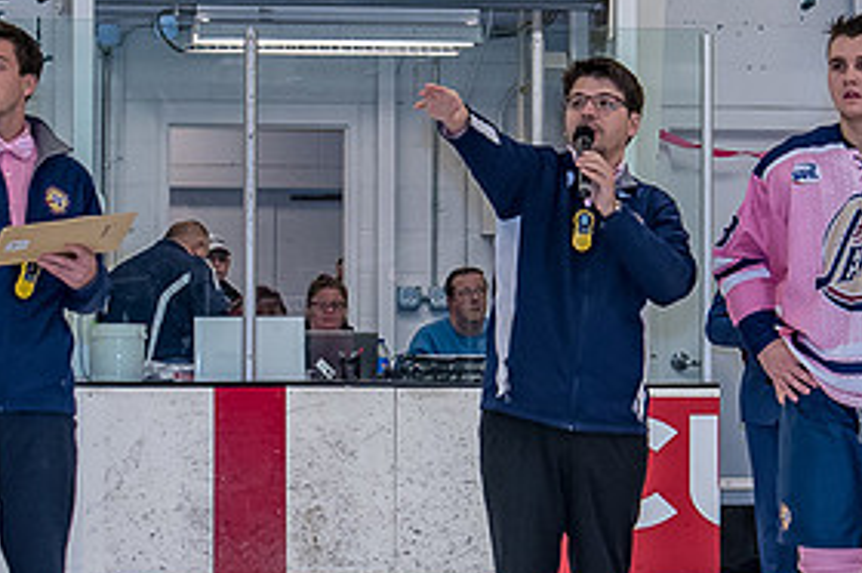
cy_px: 280
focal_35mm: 180
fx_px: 4305
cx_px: 526
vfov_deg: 7.6
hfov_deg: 11.4
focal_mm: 40
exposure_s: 1/250
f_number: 4
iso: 640
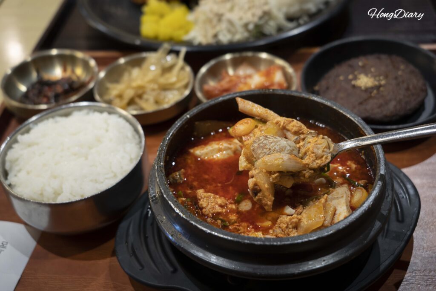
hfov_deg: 46.4
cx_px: 218
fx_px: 509
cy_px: 146
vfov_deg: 31.9
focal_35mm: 42
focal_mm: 42
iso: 1600
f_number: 5.6
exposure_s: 1/60
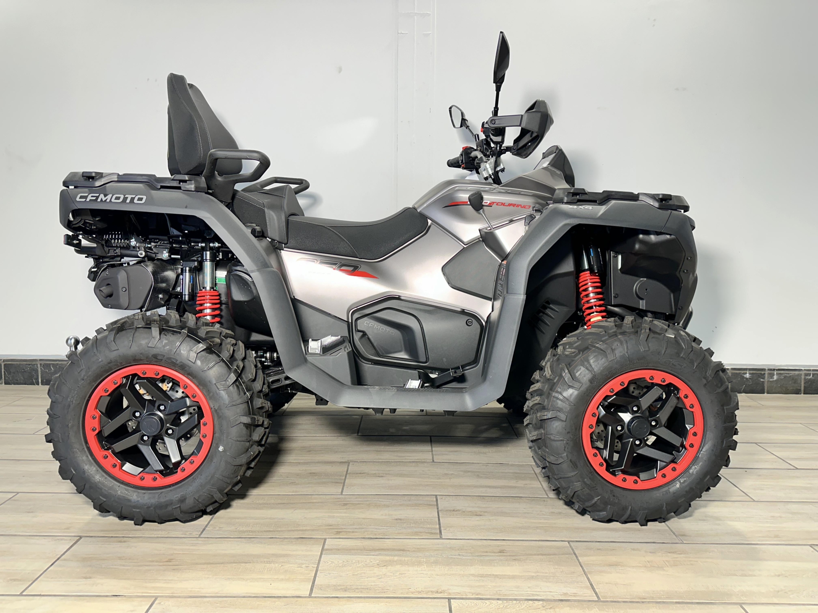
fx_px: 567
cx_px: 409
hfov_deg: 71.6
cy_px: 306
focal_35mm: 24
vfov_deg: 56.8
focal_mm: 6.86
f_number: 1.78
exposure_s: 1/100
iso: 125
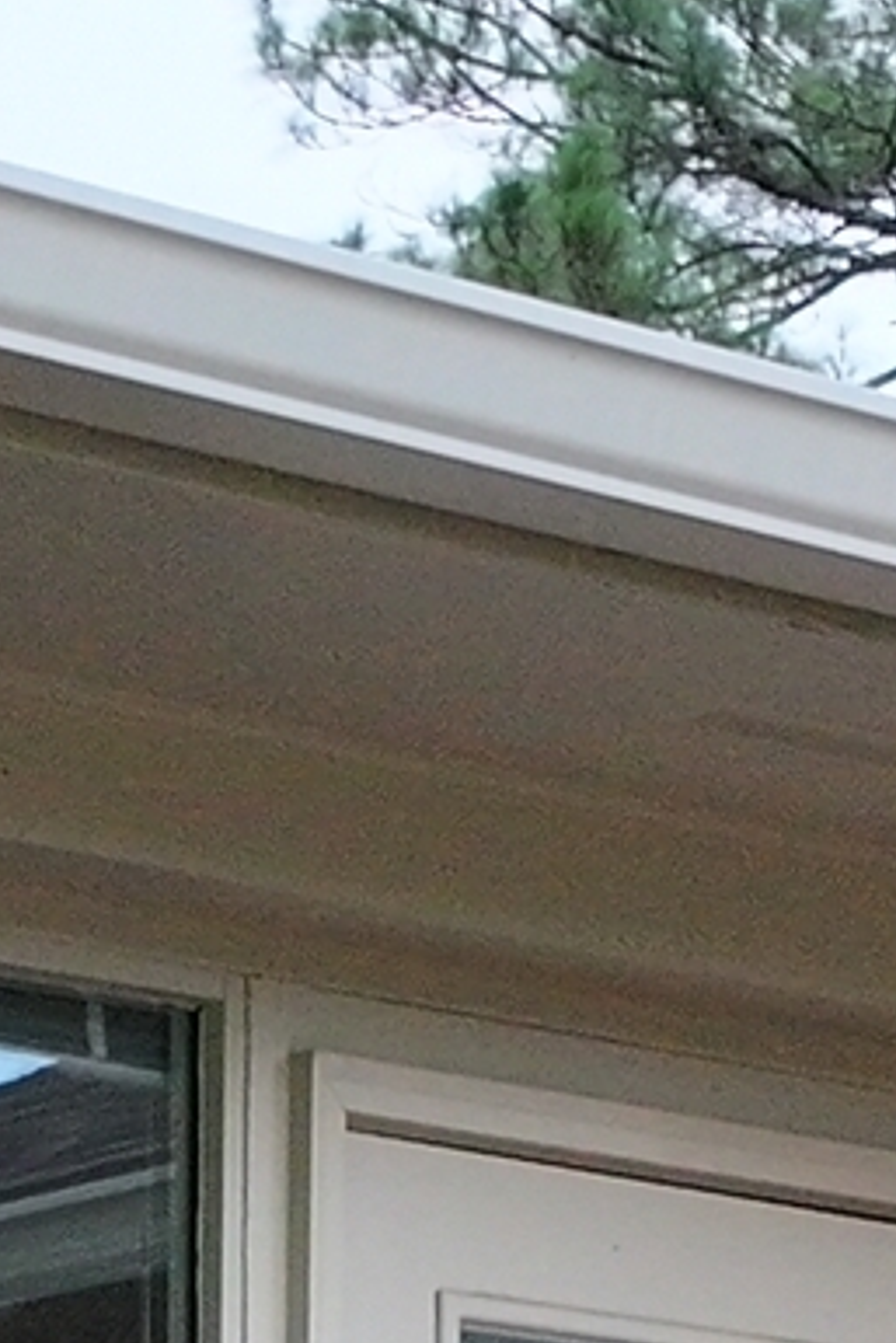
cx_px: -927
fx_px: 7422
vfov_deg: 9.0
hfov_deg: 6.7
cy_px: 3488
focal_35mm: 199
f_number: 2.8
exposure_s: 1/800
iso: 400
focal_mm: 12.29
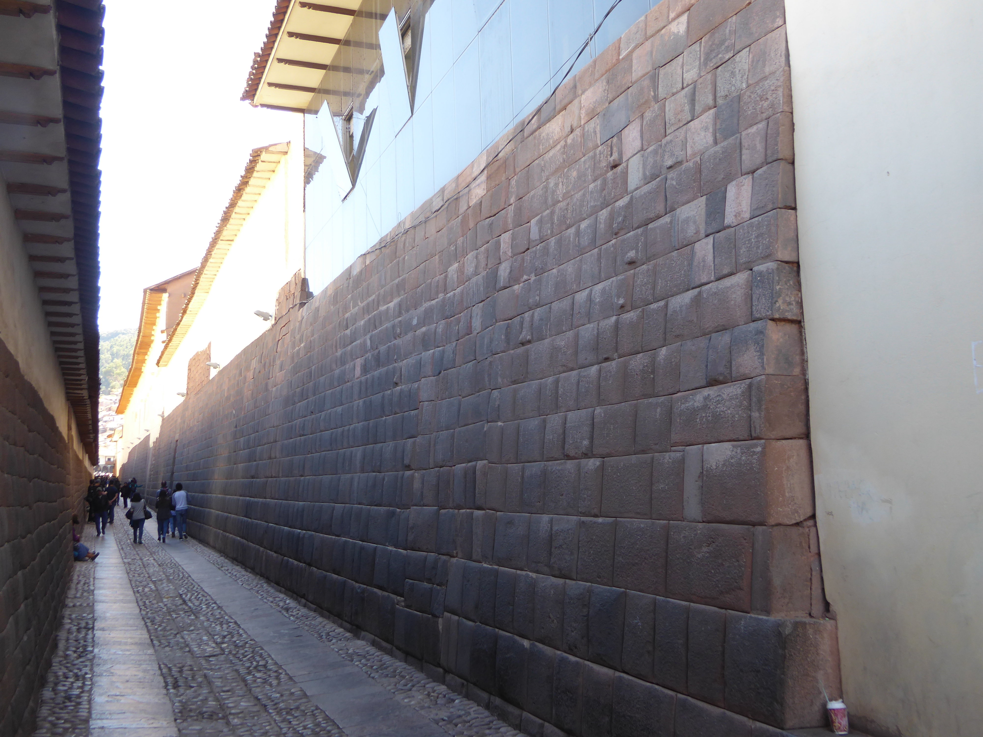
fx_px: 1022
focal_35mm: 36
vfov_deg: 39.7
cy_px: 368
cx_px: 492
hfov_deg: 51.4
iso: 100
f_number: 3.7
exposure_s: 1/60
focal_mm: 6.3
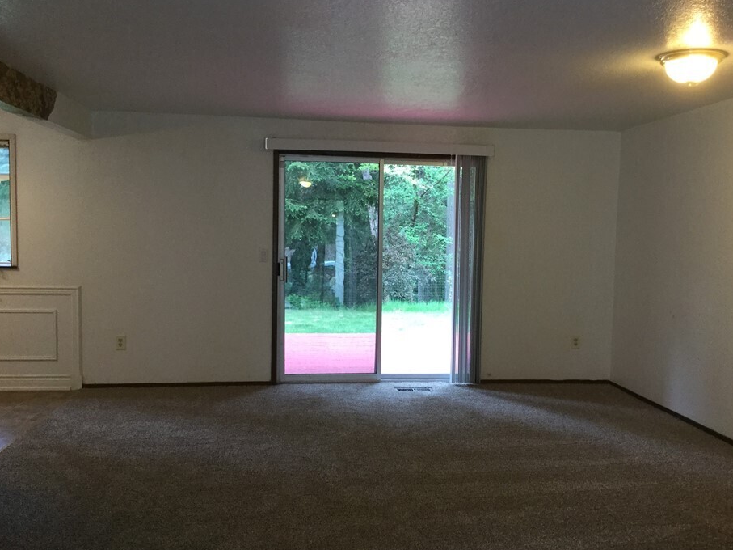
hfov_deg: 52.6
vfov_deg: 40.7
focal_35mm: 35
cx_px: 395
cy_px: 290
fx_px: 741
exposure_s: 1/30
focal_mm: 3.3
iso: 80
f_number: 2.4
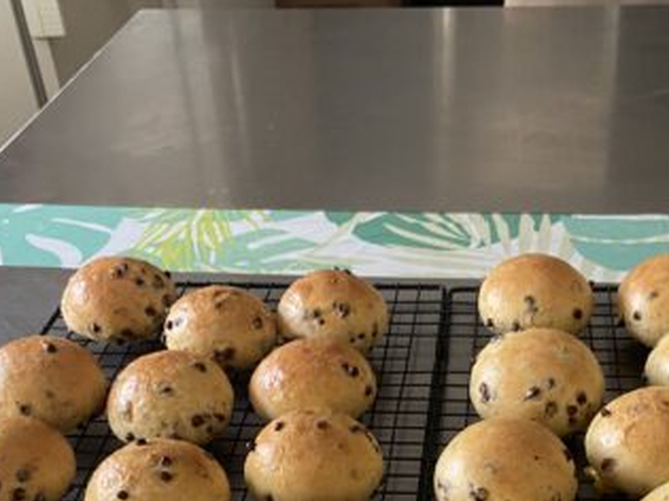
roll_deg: +2.8
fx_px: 1063
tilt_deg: -40.2
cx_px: 411
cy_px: 490
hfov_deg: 34.8
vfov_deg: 25.4
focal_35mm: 55
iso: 160
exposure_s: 1/60
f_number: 1.8
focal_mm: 4.25
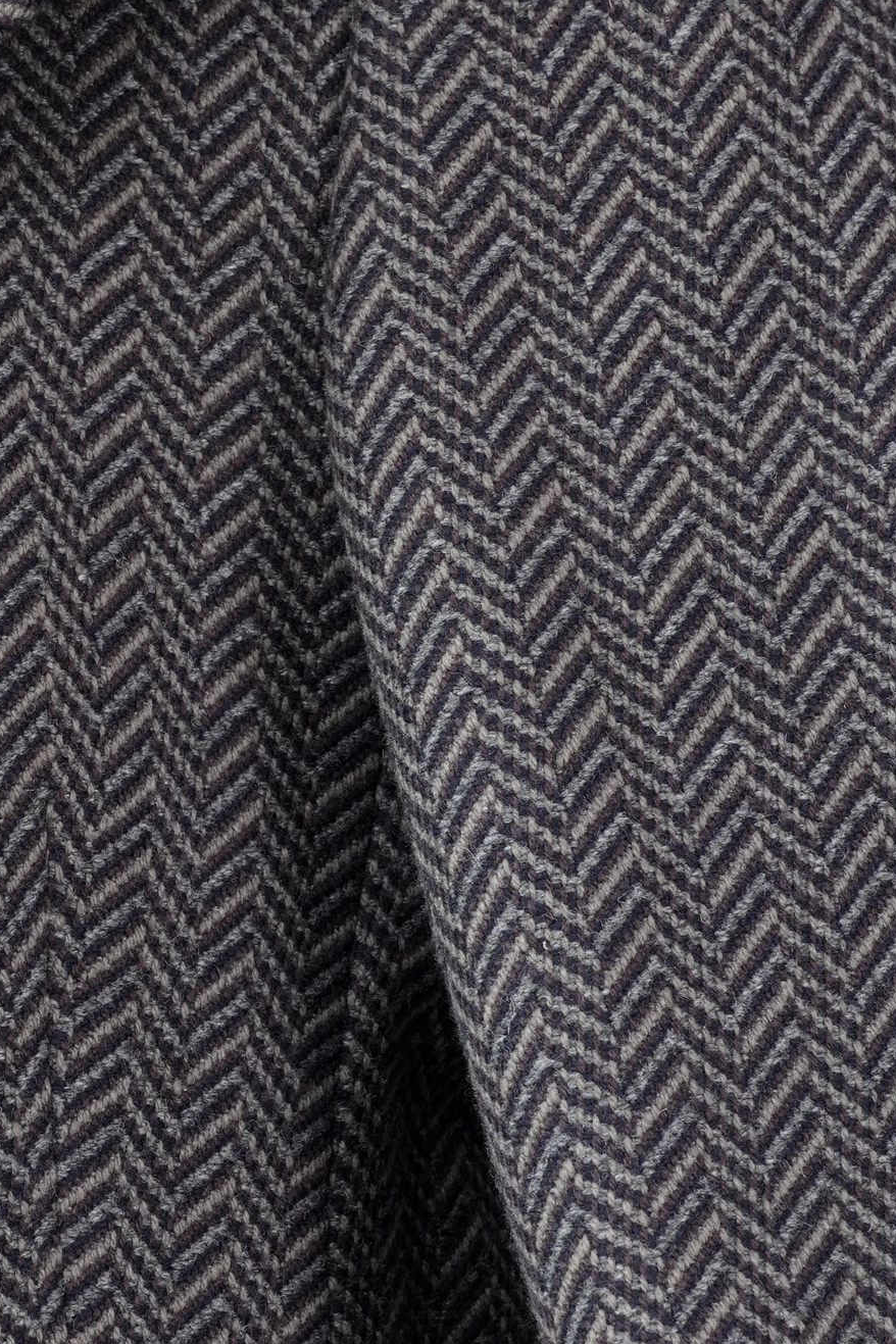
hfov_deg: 5.3
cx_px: -79
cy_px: 243
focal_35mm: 259
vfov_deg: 7.9
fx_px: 9672
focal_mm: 79
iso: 400
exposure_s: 1/20
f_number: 8
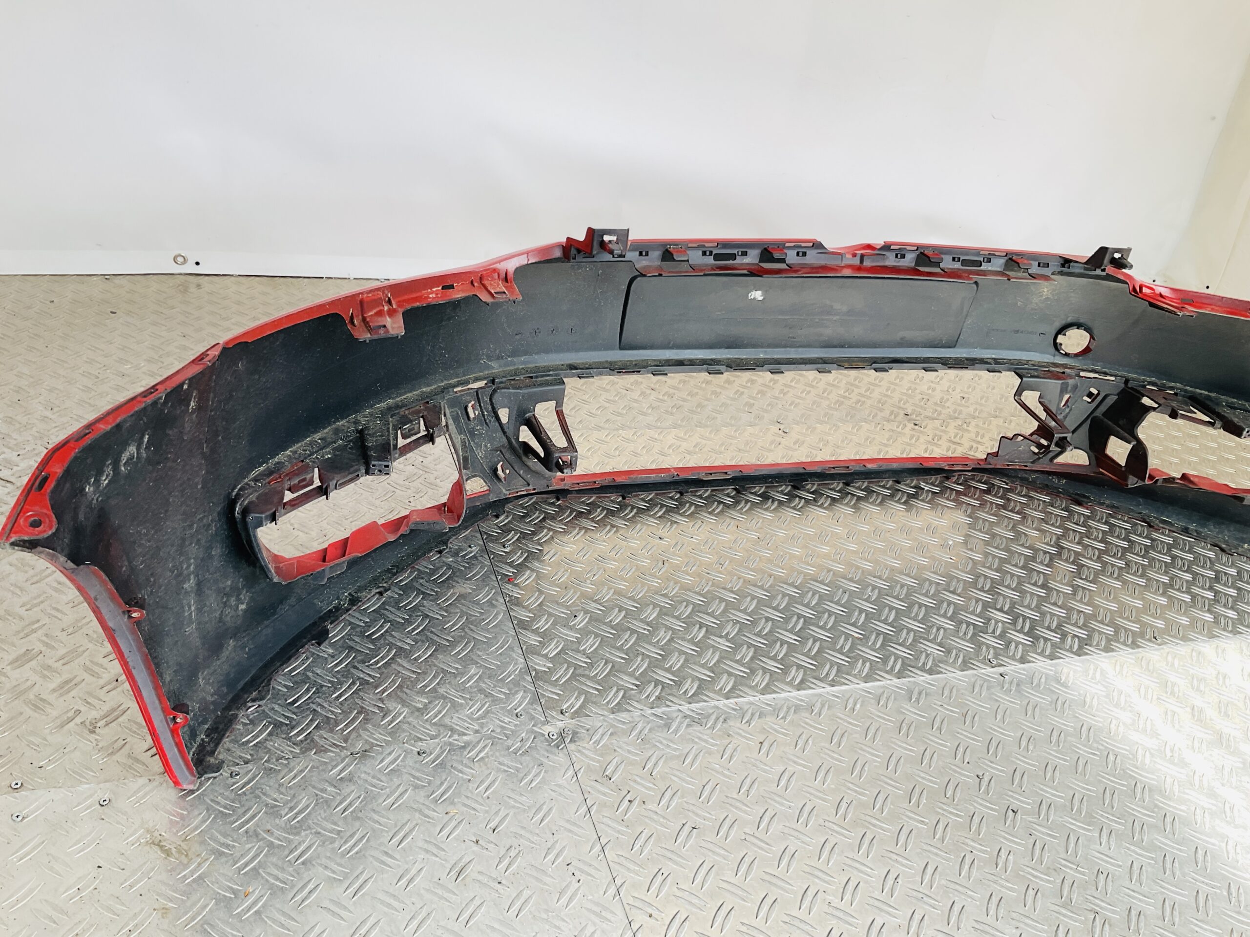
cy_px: 468
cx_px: 625
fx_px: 1047
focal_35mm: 29
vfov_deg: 48.2
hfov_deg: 61.7
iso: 16
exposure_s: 1/182
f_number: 1.8
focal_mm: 3
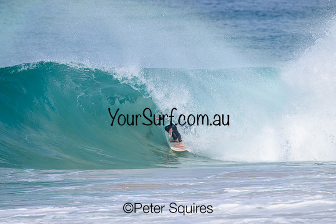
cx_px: 168
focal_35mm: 800
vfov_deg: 1.7
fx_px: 7468
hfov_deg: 2.6
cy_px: 112
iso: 720
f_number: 11
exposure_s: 1/2000
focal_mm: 800
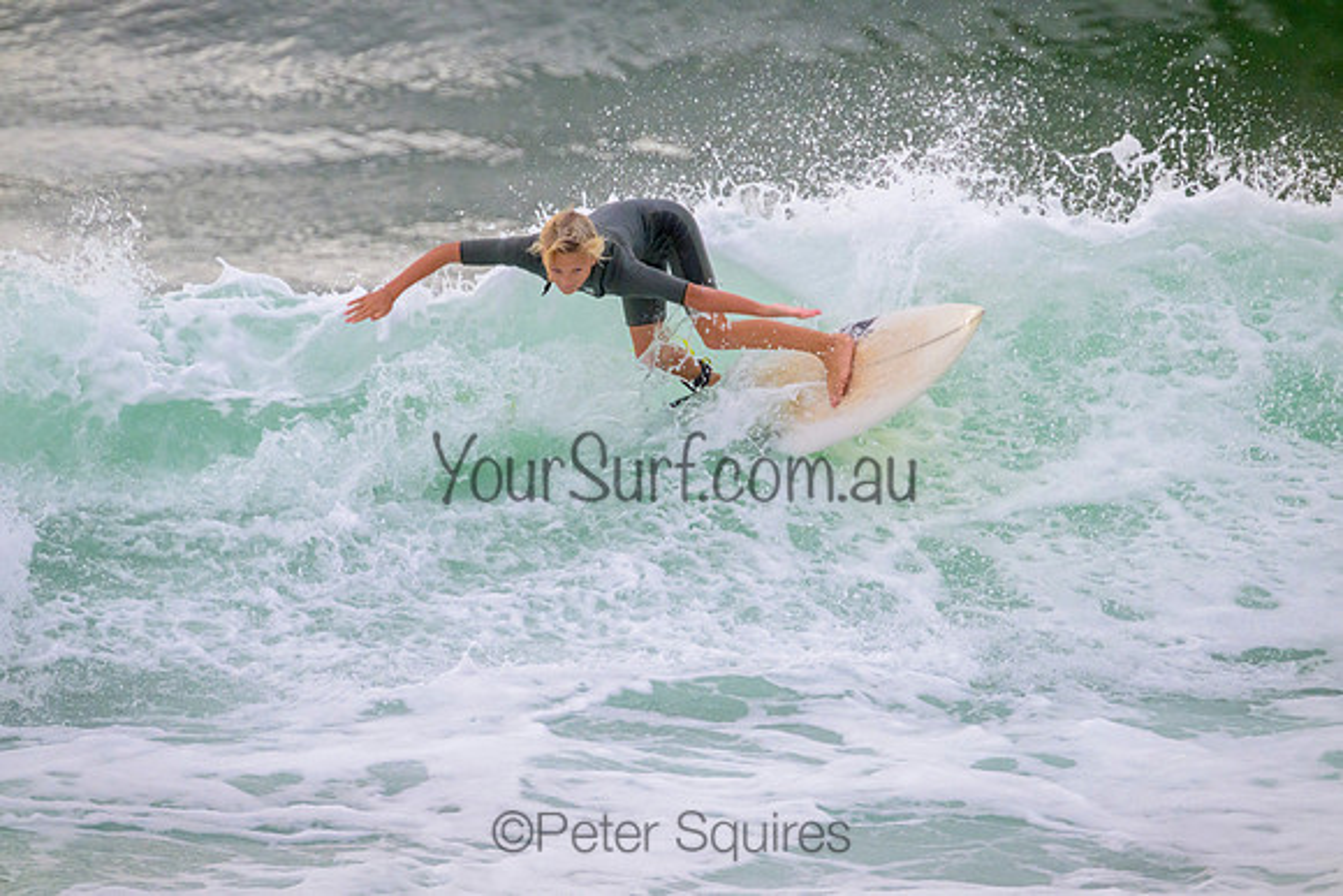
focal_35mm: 800
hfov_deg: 2.6
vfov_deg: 1.7
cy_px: 448
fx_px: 29850
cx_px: 672
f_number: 11
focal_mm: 800
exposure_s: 1/2000
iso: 2000
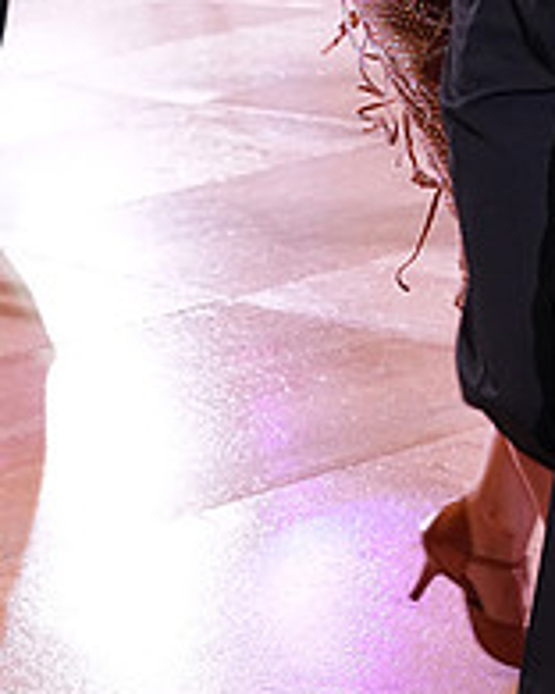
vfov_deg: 13.7
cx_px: 518
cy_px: -146
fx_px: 2813
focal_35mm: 137
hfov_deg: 11.2
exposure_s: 1/400
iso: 3200
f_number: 4.5
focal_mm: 49
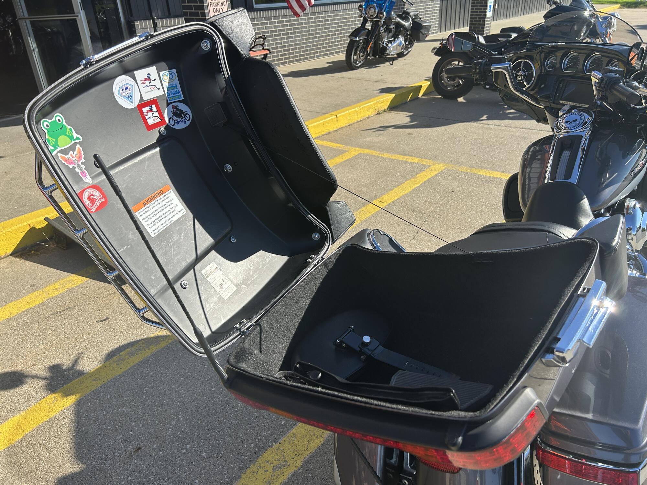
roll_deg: +2.8
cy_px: 242
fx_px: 486
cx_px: 324
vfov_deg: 53.1
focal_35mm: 26
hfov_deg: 67.3
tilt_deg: -27.5
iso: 50
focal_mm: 5.7
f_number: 1.5
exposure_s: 1/2632
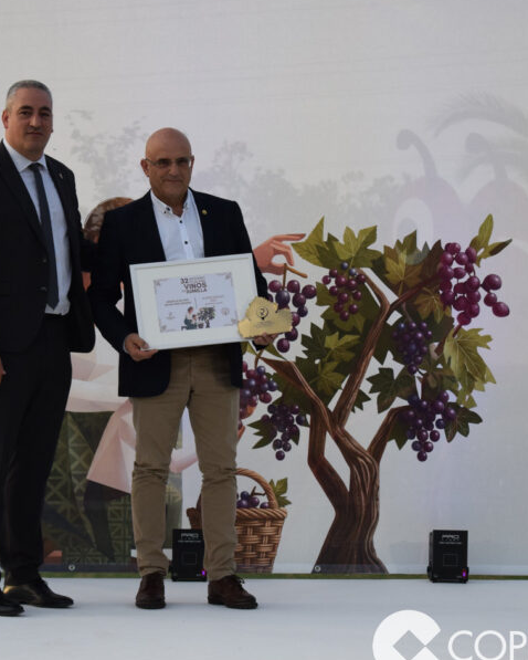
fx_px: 2593
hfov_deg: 11.6
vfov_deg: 14.5
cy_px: 317
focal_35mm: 133
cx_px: 196
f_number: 5.6
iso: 800
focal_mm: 55
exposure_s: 1/800
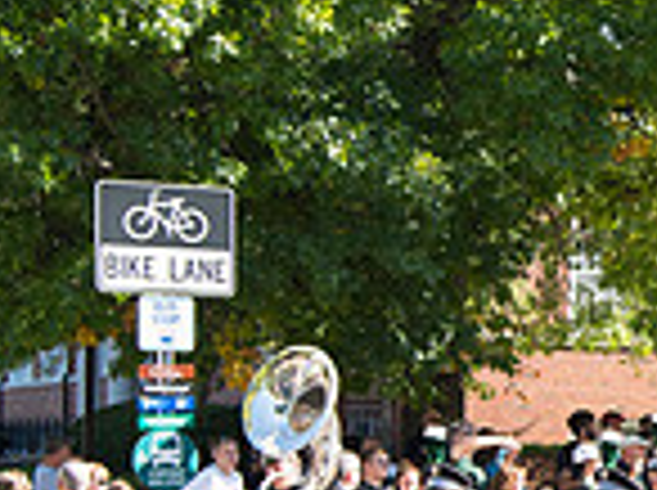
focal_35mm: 153
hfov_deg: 11.9
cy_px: 456
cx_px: 1206
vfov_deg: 9.6
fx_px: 2899
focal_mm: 40
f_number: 5.6
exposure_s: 1/200
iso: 125
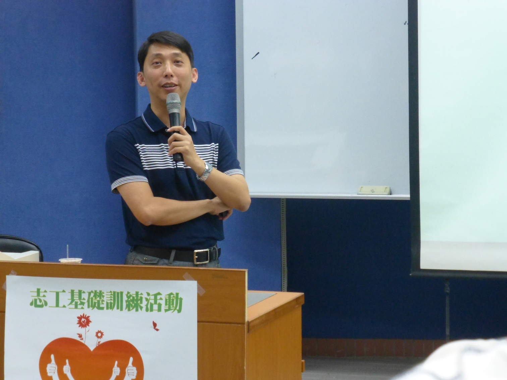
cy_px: 190
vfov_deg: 14.5
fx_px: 1494
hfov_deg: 19.3
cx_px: 254
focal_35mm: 102
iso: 800
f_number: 5.3
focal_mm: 18.2
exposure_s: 1/50
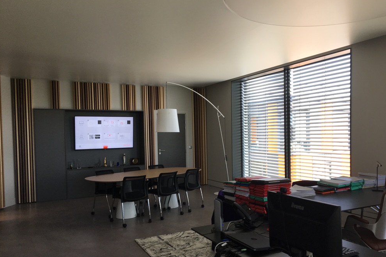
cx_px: 194
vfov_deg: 42.3
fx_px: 332
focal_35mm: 31
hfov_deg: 60.3
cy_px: 144
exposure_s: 1/50
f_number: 2.2
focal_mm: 4.15
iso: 32
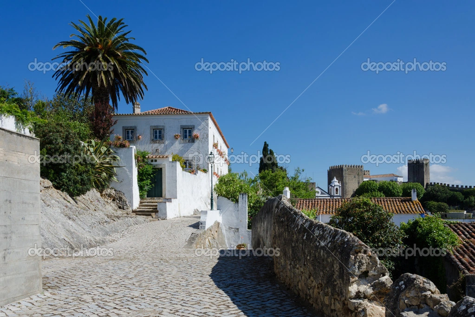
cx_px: 238
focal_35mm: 33
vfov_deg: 40.0
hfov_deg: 57.2
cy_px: 158
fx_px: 435
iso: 100
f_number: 11
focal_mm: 22
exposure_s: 1/250
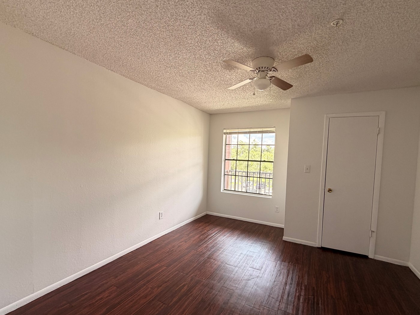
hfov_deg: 94.4
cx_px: 221
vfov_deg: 78.1
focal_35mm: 16
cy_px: 165
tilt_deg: -2.8
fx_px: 194
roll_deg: -2.0
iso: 125
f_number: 2.2
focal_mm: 2.22
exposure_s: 1/121
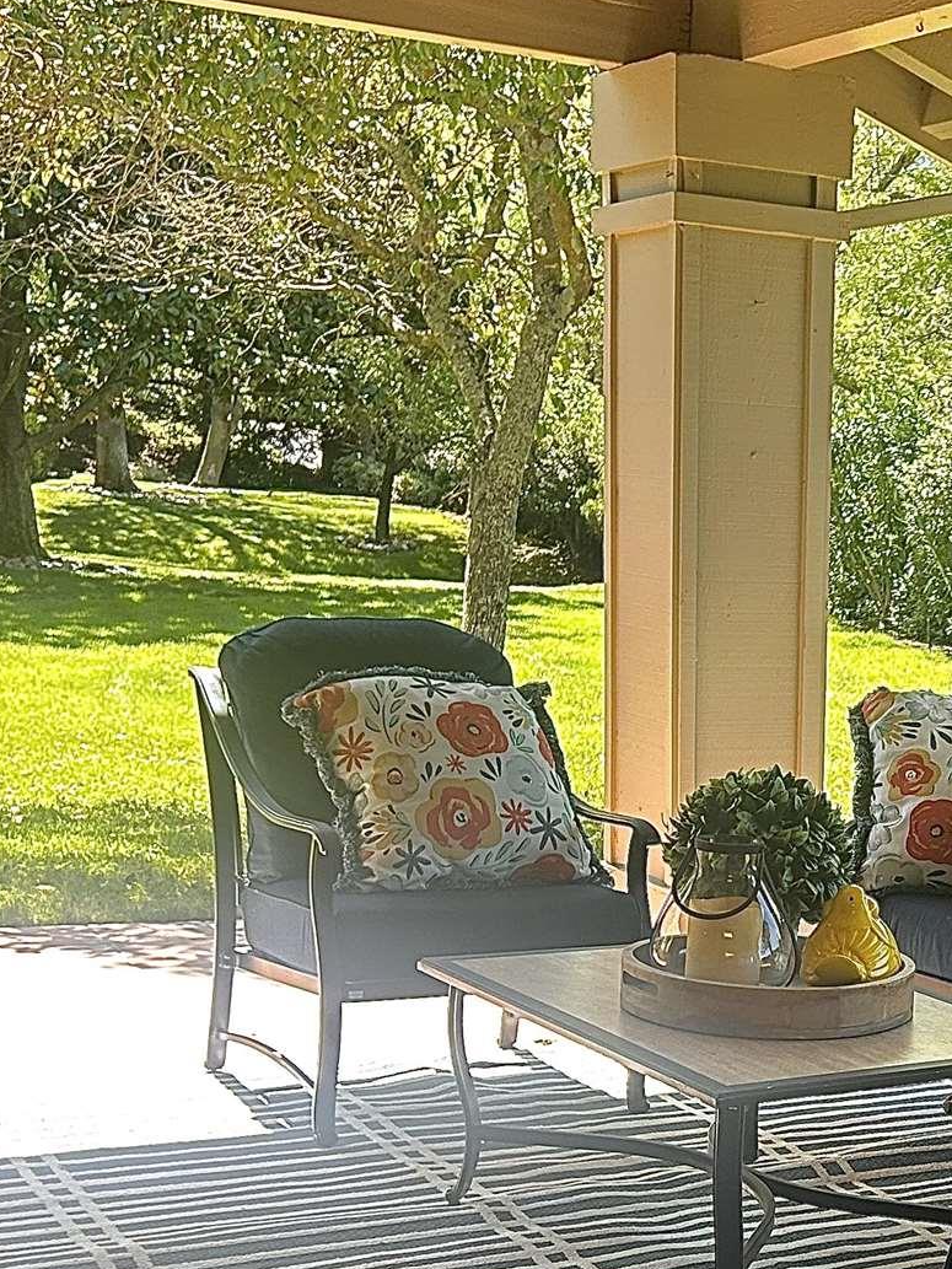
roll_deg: -0.3
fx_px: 2126
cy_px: 811
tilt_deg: -12.2
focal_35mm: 58
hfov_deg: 24.1
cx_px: 954
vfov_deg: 33.0
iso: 50
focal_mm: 5.7
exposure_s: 1/313
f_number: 1.5
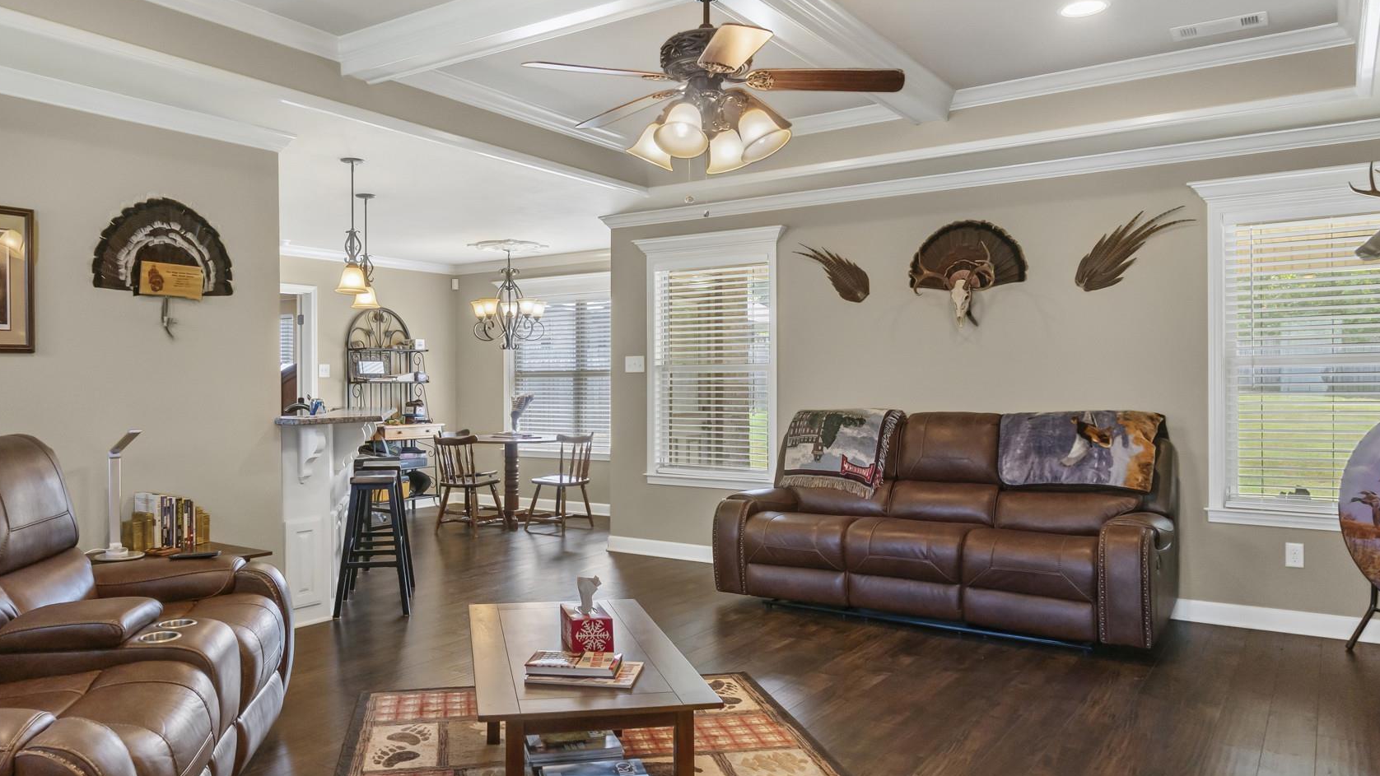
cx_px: 622
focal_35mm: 26
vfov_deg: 44.7
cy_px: 385
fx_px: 943
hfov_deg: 72.2
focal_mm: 11
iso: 250
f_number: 9
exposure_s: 1/20
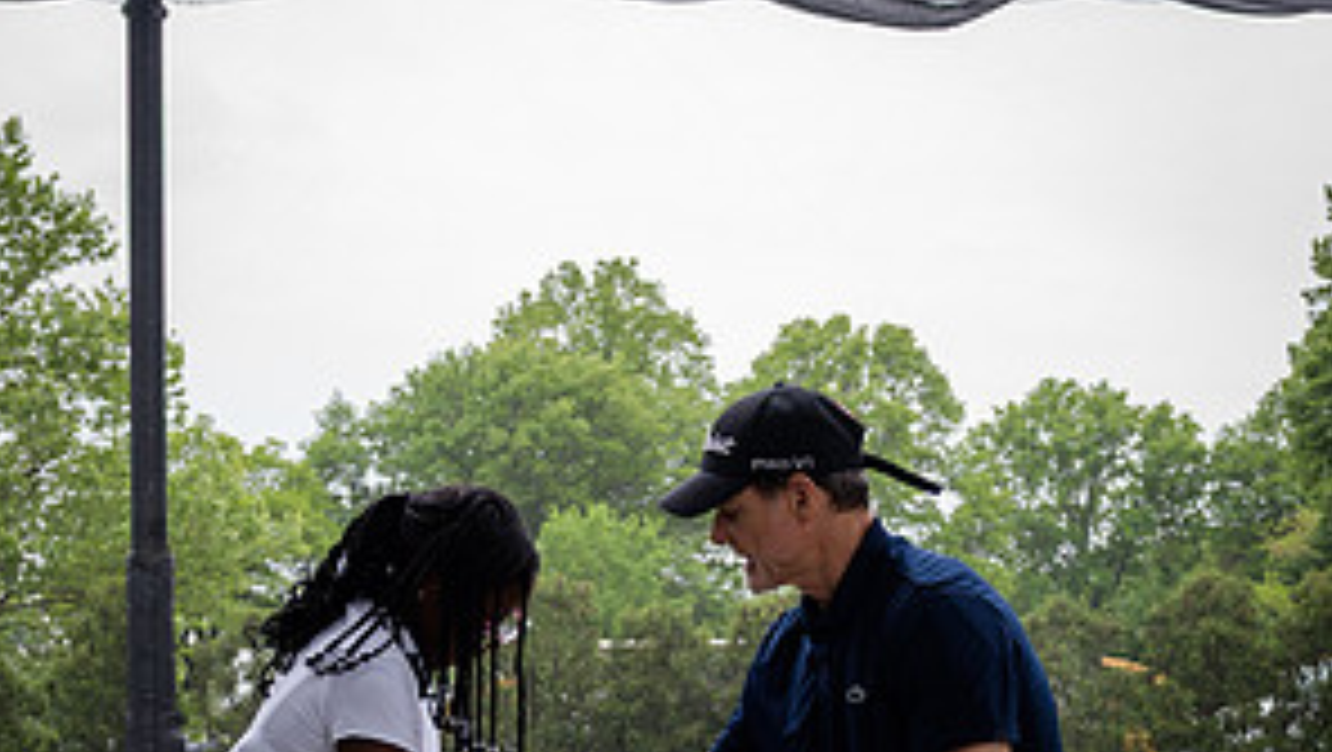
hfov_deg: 27.4
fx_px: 2722
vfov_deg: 15.2
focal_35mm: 77
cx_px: 799
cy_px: 903
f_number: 4.5
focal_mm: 32
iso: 400
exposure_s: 1/160
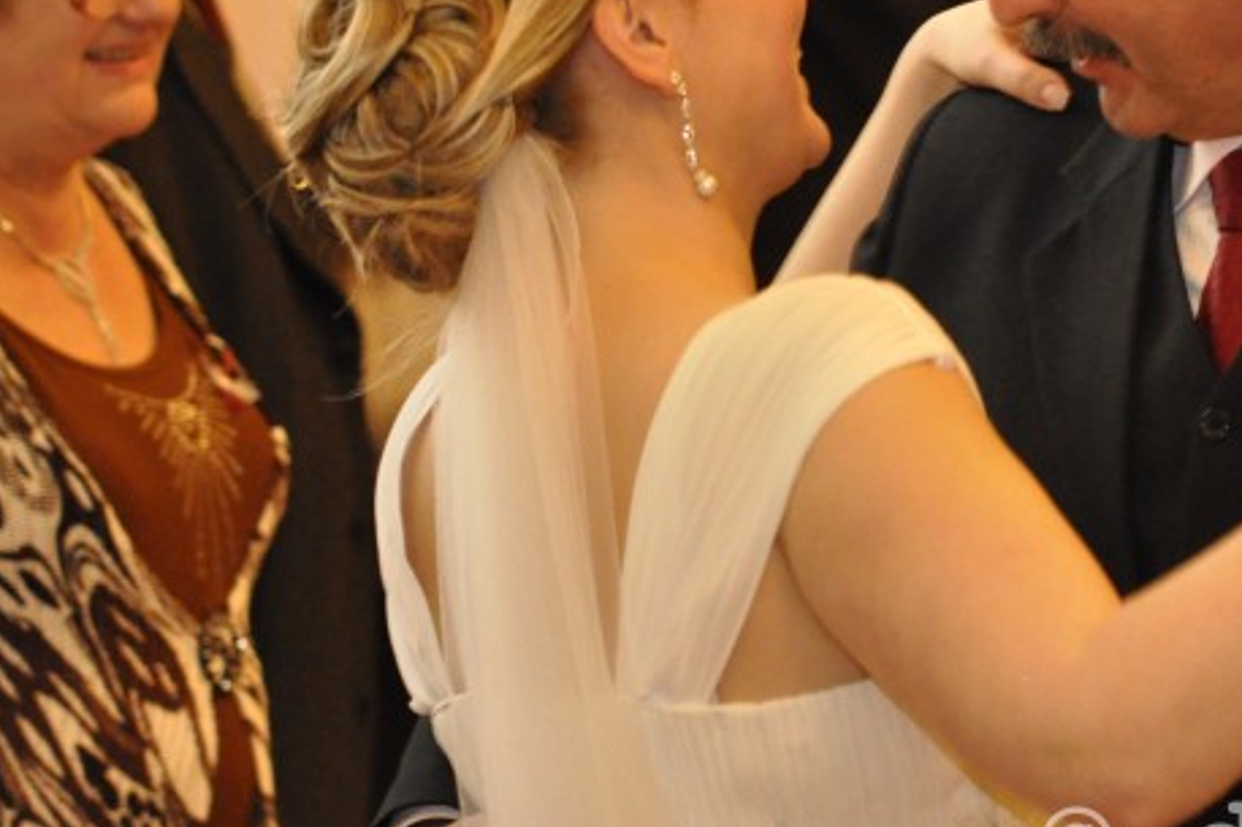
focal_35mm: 271
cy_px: 106
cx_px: 1115
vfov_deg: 5.1
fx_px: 9346
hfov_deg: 7.6
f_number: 2.8
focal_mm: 92
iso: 3200
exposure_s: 1/80
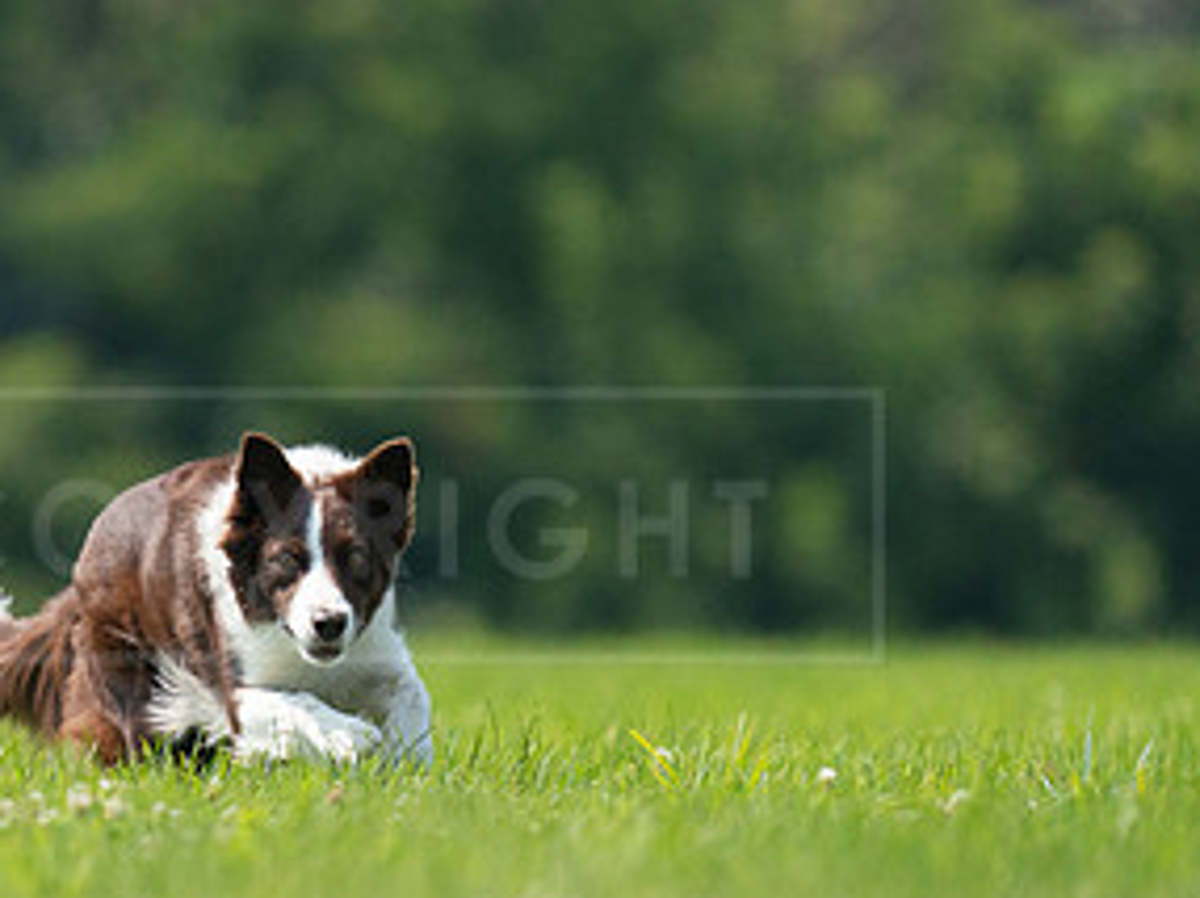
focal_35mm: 1045
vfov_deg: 1.4
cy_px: 598
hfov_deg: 1.9
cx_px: 193
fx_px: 36196
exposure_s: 1/4000
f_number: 6.3
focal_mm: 535
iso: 1600
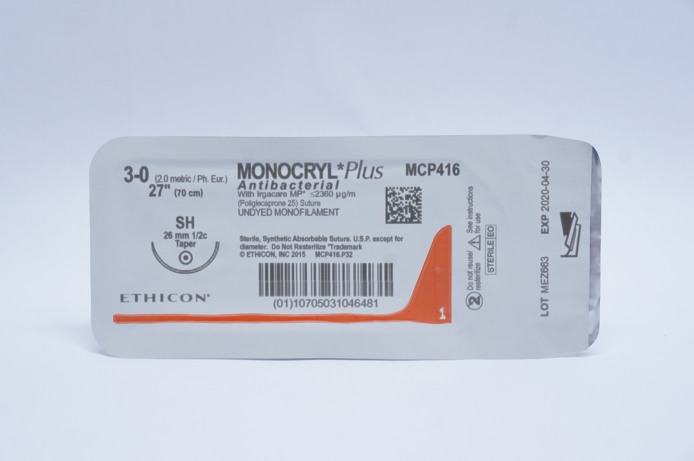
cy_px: 230
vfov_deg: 26.4
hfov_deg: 38.9
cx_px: 347
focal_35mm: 51
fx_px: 982
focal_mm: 34
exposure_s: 1/40
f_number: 8
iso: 800
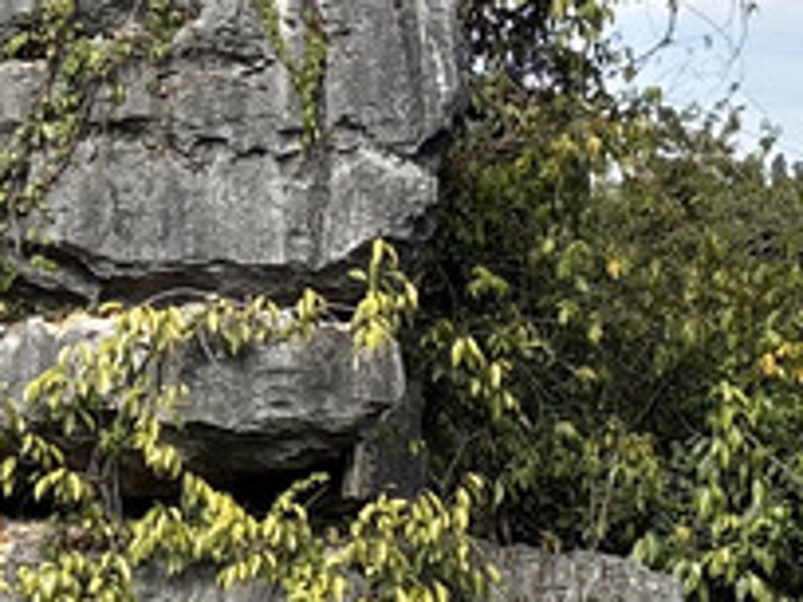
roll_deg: +0.4
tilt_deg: -1.8
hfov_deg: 12.6
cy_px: 472
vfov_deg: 9.7
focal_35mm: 153
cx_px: 960
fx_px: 3549
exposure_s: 1/2538
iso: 50
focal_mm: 5.96
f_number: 1.6
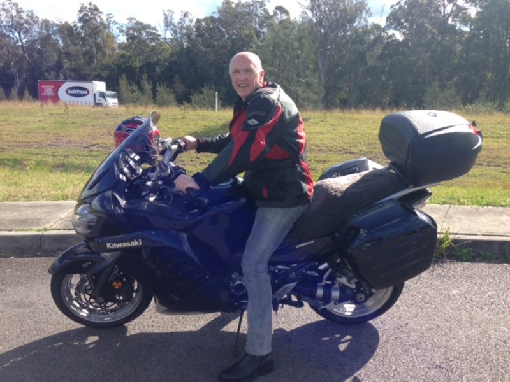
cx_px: 255
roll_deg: -0.6
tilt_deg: -10.5
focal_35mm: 33
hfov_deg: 55.4
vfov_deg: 42.9
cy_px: 191
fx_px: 486
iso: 50
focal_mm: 4.12
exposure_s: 1/653
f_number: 2.4
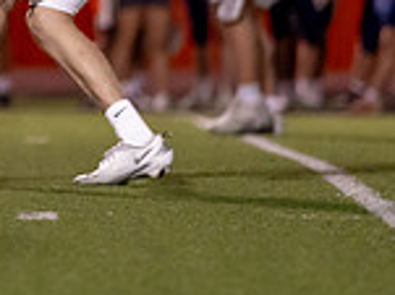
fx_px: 8175
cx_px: -342
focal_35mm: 717
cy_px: -143
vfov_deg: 2.1
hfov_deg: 2.8
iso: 1600
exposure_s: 1/1000
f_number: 1.8
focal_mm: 135
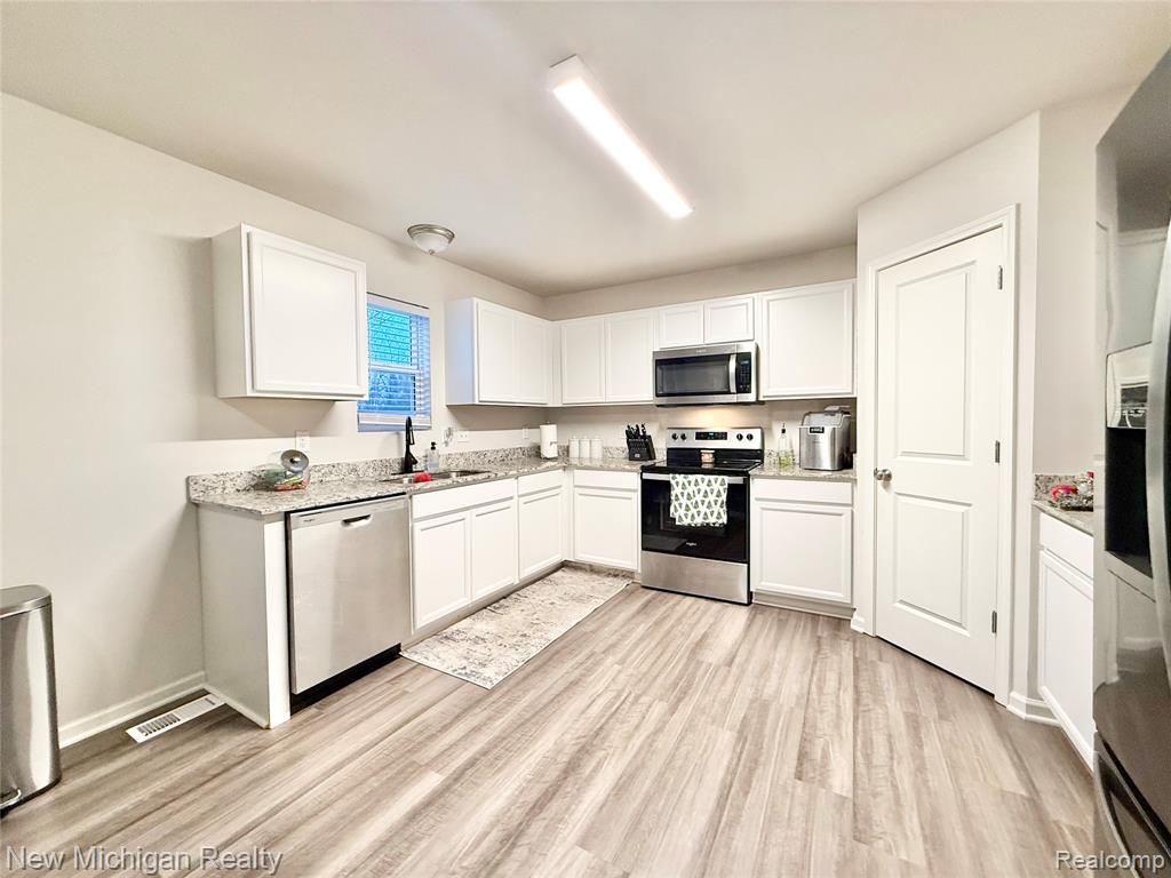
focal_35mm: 14
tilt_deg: -1.3
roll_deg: +1.2
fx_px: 474
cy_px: 439
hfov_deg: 102.1
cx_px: 586
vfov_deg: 85.7
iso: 250
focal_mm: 2.22
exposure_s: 1/60
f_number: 2.2
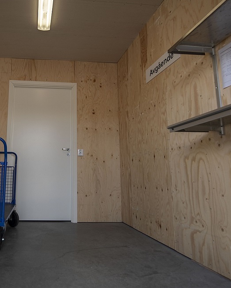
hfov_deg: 53.5
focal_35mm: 25
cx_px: 50
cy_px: 140
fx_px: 214
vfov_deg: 68.1
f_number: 4.5
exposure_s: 1/125
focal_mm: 15
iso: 100
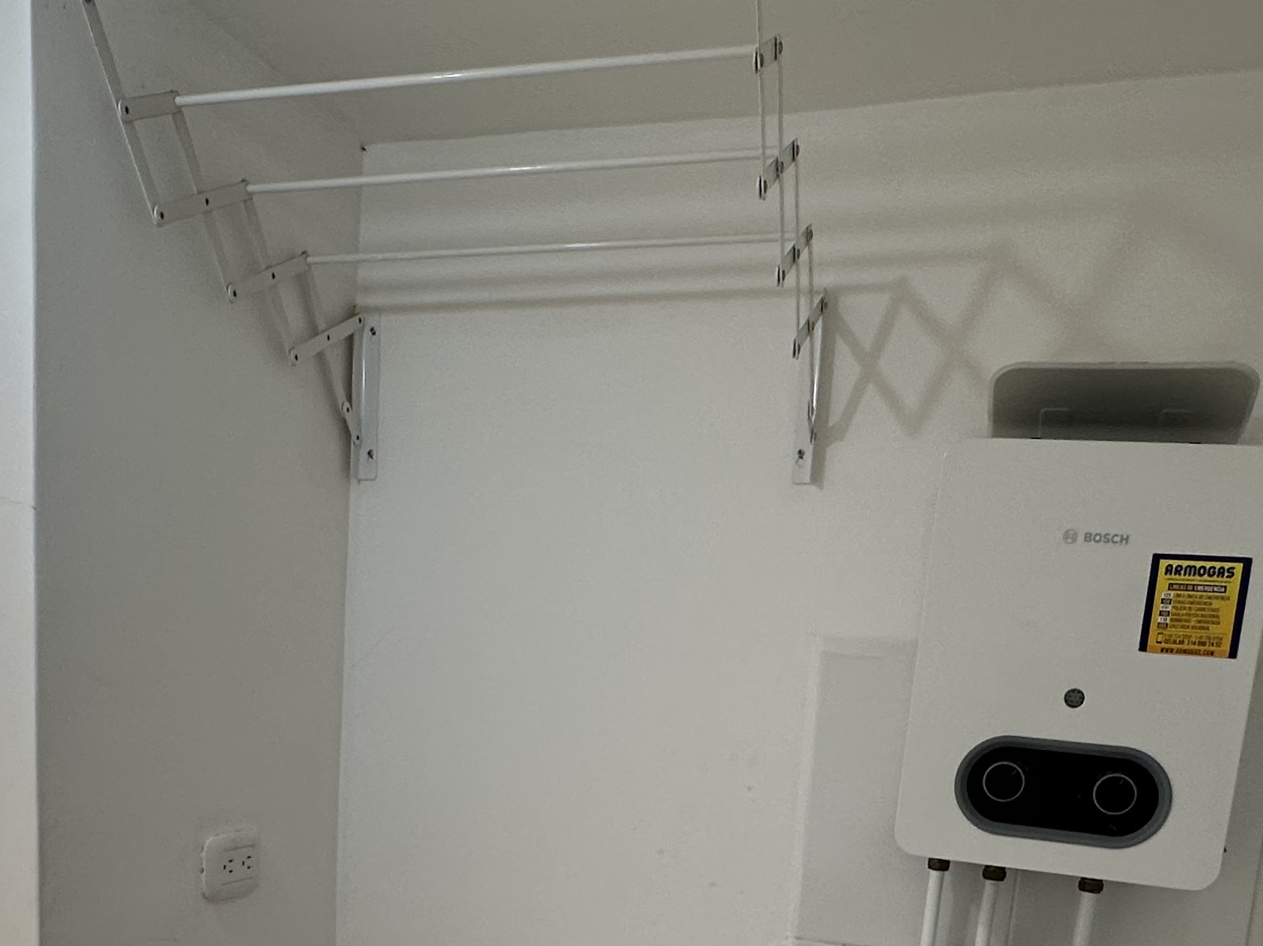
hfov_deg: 50.1
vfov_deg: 35.6
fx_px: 1350
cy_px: 905
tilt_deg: -10.4
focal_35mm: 37
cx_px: 564
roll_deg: -4.1
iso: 80
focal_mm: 2.22
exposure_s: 1/120
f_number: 2.2
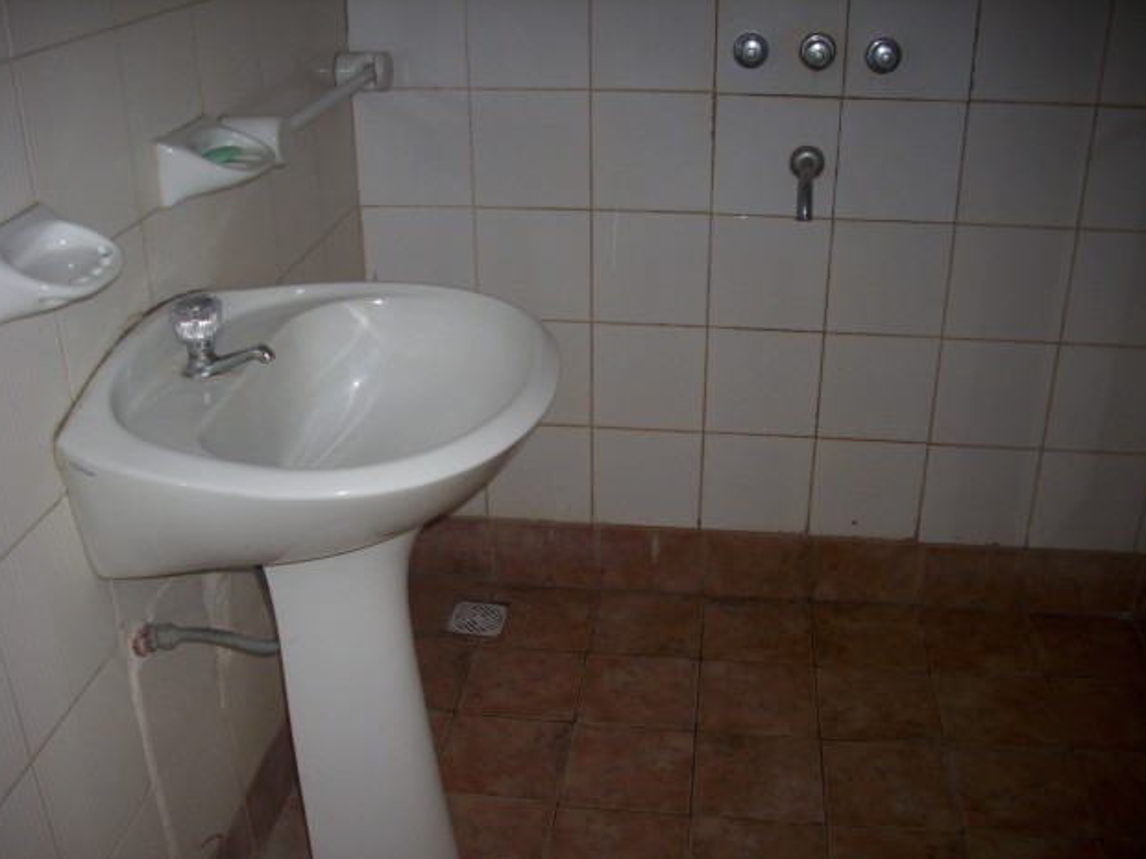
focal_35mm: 32
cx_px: 571
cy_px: 442
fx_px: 1059
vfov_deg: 44.2
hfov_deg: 56.8
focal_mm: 6.2
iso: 50
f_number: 2.8
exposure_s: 1/30
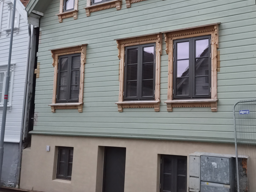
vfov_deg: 38.6
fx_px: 274
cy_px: 83
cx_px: 190
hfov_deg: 48.3
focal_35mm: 37
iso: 200
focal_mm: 5.4
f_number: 1.8
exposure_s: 1/100
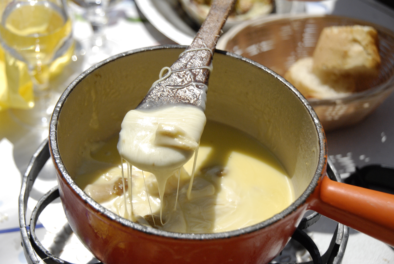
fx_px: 904
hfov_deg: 24.6
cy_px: 132
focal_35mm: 82
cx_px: 197
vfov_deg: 16.6
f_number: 4.8
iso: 800
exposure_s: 1/8000
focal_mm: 55
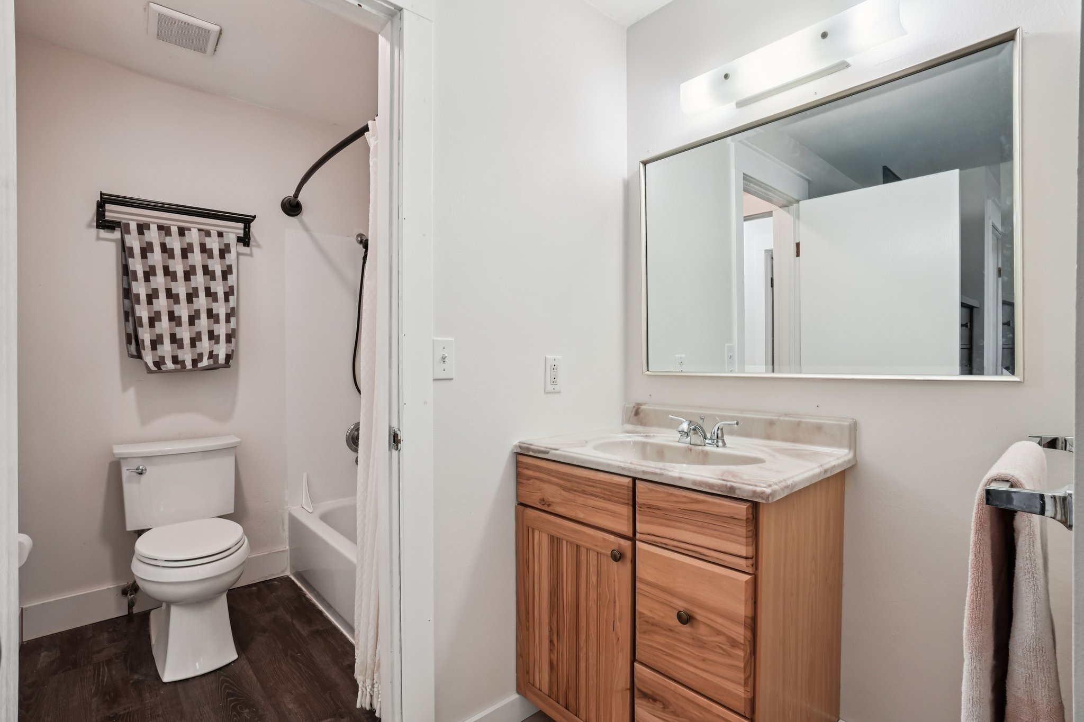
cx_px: 542
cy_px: 361
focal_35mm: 16
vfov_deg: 72.0
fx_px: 497
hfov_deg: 95.0
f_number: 8
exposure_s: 1/20
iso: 400
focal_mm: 11
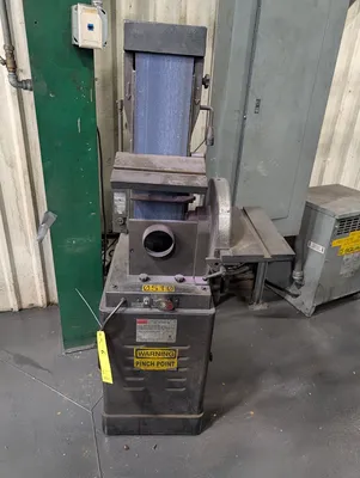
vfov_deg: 71.5
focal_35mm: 24
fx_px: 332
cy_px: 239
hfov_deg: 56.9
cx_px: 180
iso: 697
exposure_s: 1/120
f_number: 1.68
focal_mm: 6.9
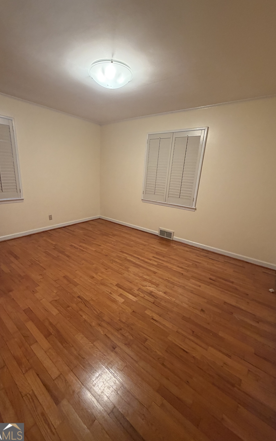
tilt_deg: -16.5
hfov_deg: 74.6
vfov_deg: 101.5
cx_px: 125
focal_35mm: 15
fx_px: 180
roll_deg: -3.1
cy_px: 222
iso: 250
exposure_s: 1/60
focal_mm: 2.22
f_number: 2.2
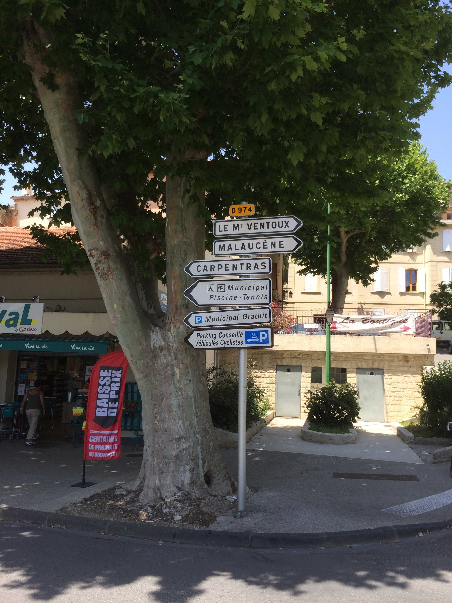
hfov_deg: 46.8
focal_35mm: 30
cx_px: 226
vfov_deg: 60.0
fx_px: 522
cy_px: 302
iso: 32
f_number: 2.2
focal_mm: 4.12
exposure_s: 1/912
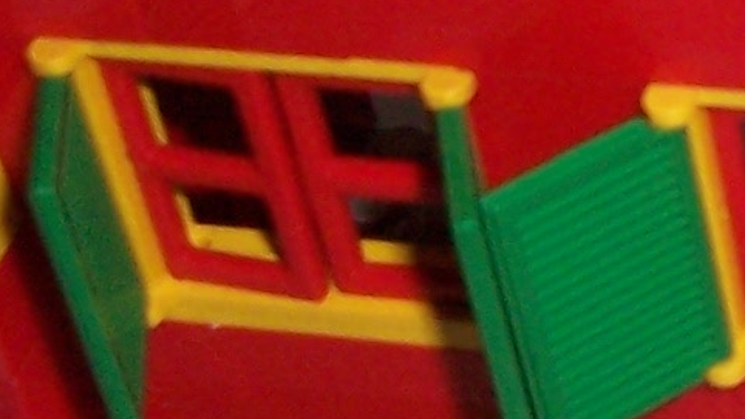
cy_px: 77
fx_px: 3496
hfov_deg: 11.4
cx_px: 1300
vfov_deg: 6.8
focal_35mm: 177
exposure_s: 1/60
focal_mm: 5.6
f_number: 2.7
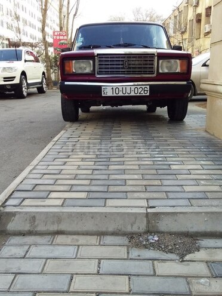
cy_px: 148
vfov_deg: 58.4
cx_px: 111
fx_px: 265
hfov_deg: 45.4
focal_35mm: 31
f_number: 2.2
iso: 40
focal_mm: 3.3
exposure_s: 1/194
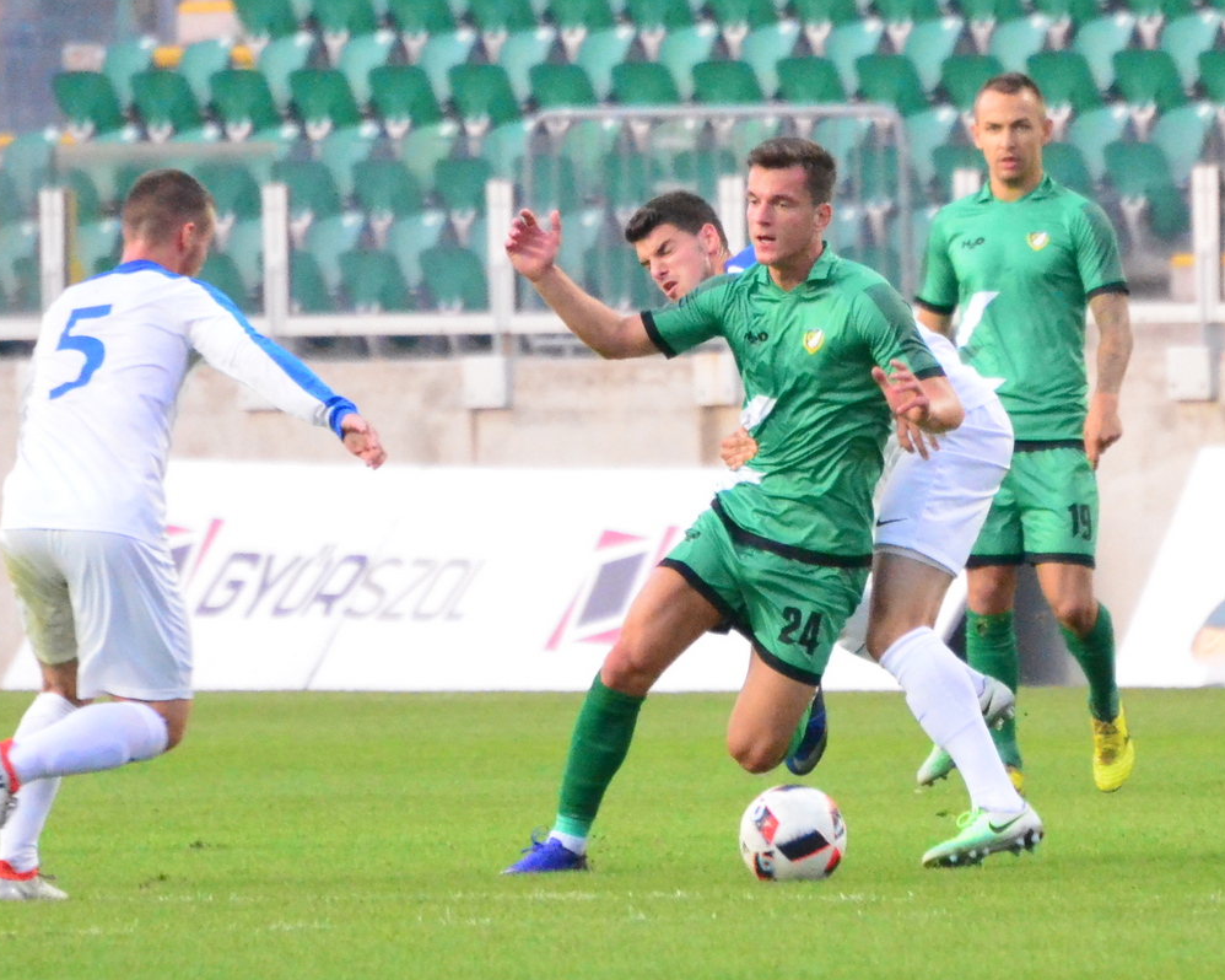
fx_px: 18414
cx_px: 700
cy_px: 491
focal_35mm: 508
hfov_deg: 3.8
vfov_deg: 3.0
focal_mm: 300
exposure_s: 1/800
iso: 6400
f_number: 5.6
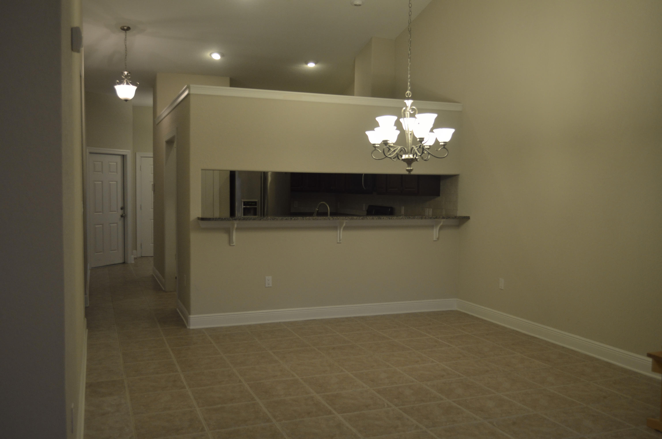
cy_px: 220
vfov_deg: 39.8
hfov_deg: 57.3
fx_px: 606
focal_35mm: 33
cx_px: 331
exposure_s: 1/60
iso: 500
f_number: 4
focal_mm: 22
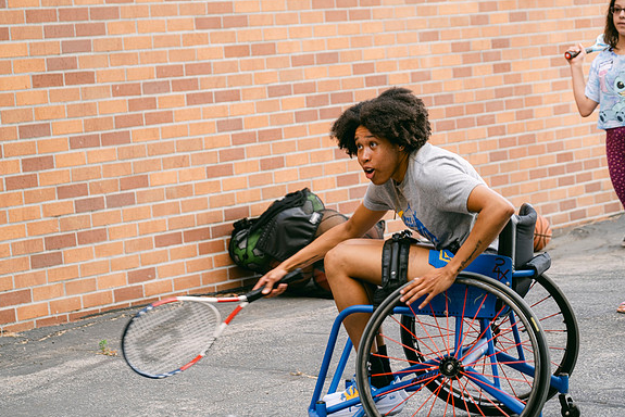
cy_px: 208
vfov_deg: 11.7
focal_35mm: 117
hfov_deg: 17.5
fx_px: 2032
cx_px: 314
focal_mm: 77.3
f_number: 2.8
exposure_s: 1/180
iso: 160
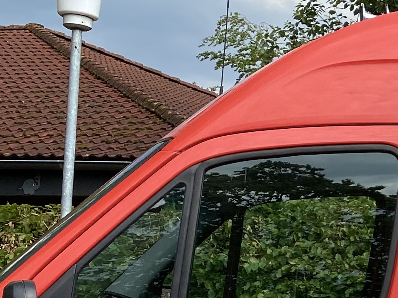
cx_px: 756
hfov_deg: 15.8
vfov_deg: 14.3
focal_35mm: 102
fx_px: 1173
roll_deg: -1.4
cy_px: 287
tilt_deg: +0.7
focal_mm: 4.25
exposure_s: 1/1585
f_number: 1.8
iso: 32
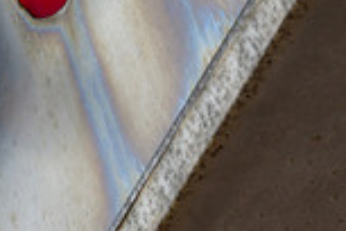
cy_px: 28
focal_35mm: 311
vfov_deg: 4.4
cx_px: -278
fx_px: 2989
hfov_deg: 6.5
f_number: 16
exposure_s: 1/100
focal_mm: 55
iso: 400
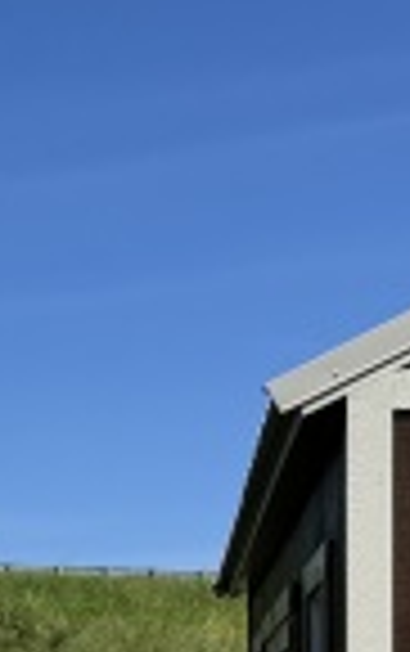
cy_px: 782
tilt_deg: +0.5
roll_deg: -0.5
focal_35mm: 112
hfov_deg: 9.3
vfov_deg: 17.7
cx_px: -815
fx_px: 1996
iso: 80
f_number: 1.78
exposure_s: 1/5348
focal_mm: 6.76
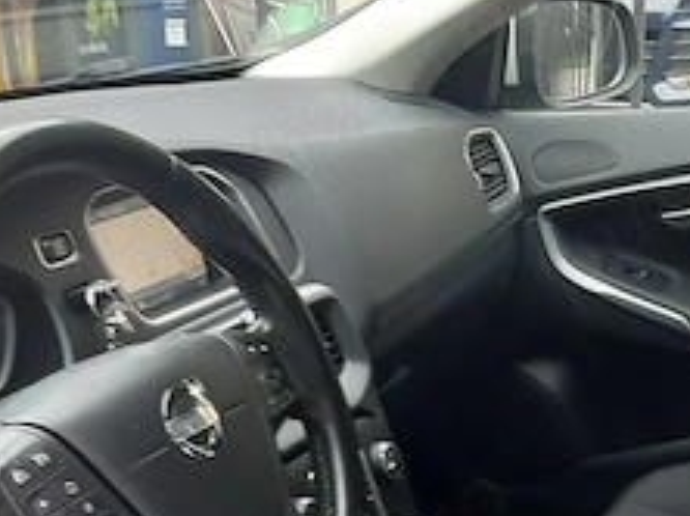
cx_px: 525
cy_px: 656
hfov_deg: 26.3
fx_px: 1454
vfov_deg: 18.8
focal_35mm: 73
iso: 50
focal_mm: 3.93
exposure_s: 1/50
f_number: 1.7
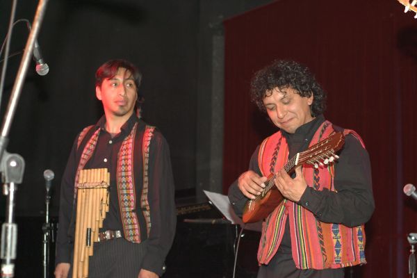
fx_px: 869
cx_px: 208
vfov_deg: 18.2
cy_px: 139
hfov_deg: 27.0
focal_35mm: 75
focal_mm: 50
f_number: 2.8
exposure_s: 1/15
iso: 800
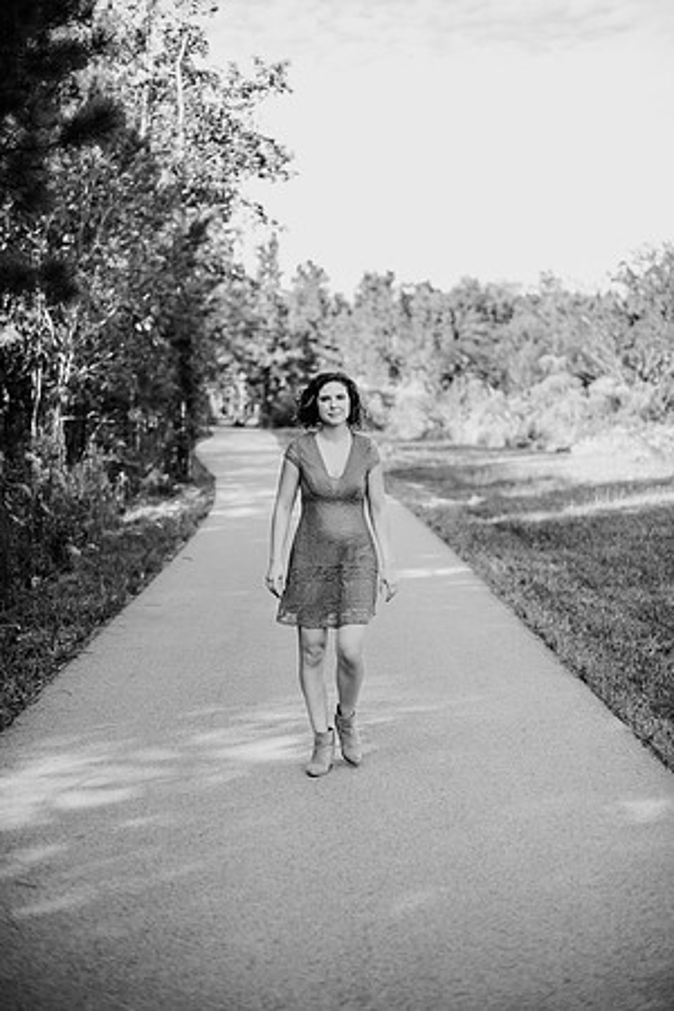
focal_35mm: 50
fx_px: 1404
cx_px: 337
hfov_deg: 27.0
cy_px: 506
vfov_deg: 39.6
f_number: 2
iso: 200
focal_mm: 50
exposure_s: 1/800
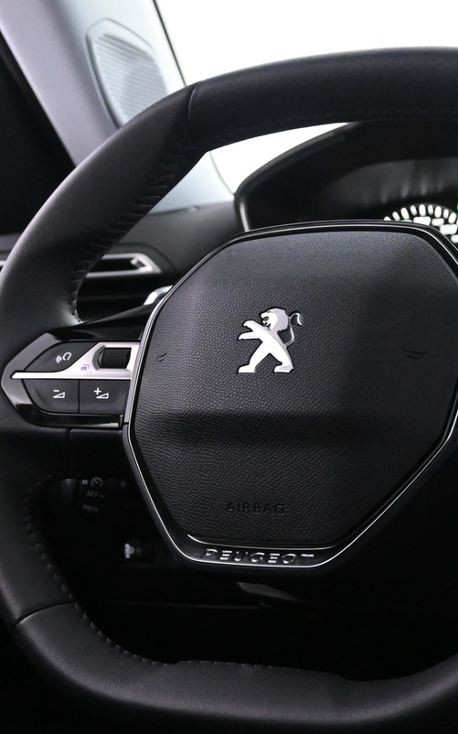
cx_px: 314
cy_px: 400
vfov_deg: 29.0
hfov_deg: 18.3
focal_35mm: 71
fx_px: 1419
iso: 3200
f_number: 4.2
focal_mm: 23
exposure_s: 1/30
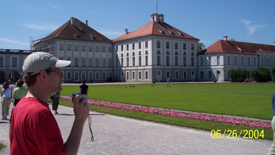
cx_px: 139
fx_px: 306
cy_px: 56
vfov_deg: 28.2
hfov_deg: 48.4
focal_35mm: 42
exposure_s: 1/1000
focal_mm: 8
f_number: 4.8
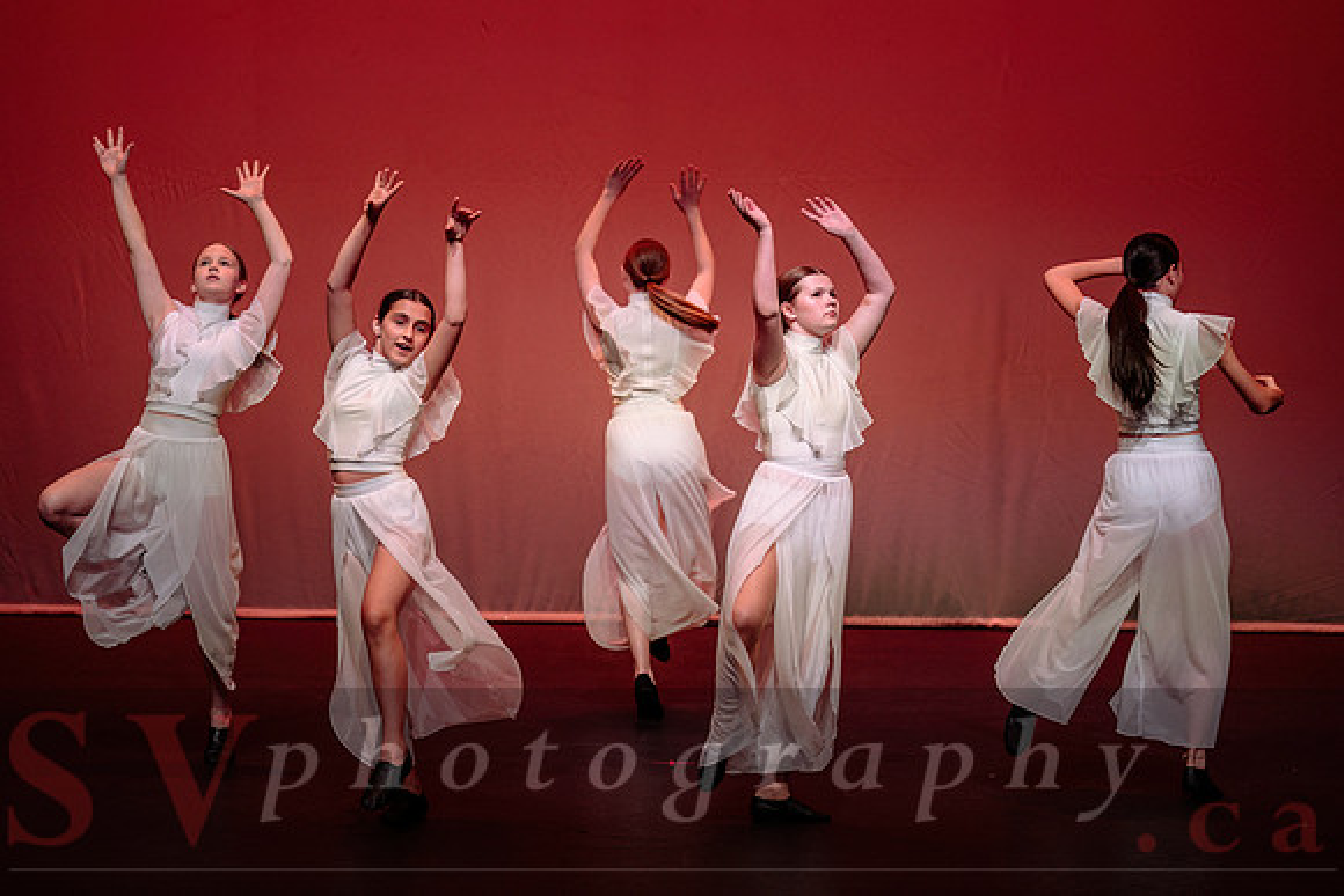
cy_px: 371
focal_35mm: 152
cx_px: 672
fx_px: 5691
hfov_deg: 13.5
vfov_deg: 9.0
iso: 1000
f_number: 2.8
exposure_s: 1/800
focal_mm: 130
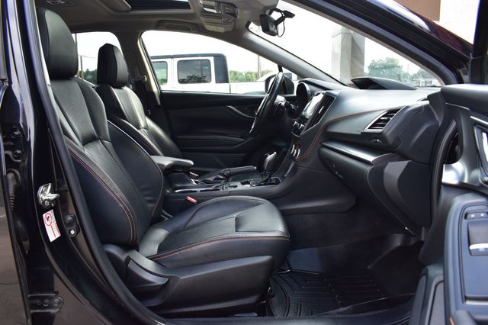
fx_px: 366
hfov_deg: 67.4
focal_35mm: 27
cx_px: 244
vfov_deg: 47.9
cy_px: 162
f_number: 9
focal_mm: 18
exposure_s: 1/100
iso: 400
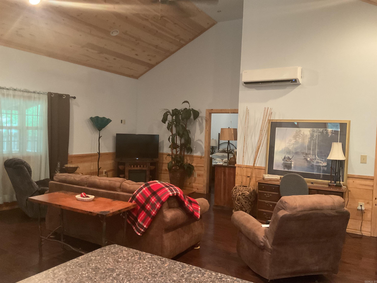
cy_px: 142
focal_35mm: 29
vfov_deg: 48.2
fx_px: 316
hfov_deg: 61.7
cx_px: 188
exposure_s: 1/30
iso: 400
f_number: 1.8
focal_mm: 3
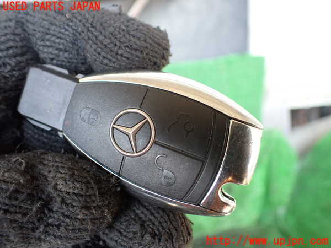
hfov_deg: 60.0
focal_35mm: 30
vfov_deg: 46.8
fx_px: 287
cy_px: 124
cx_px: 166
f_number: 2.3
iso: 320
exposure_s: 1/125
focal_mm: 5.4
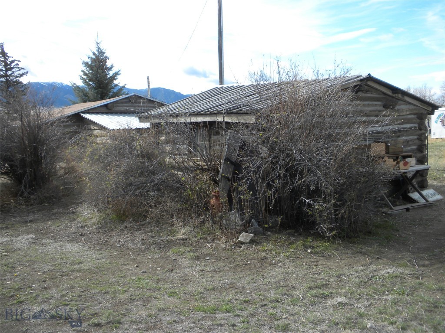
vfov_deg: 38.7
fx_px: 476
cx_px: 222
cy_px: 166
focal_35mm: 37
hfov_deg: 50.1
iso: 64
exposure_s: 1/410
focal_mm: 6.6
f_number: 3.5
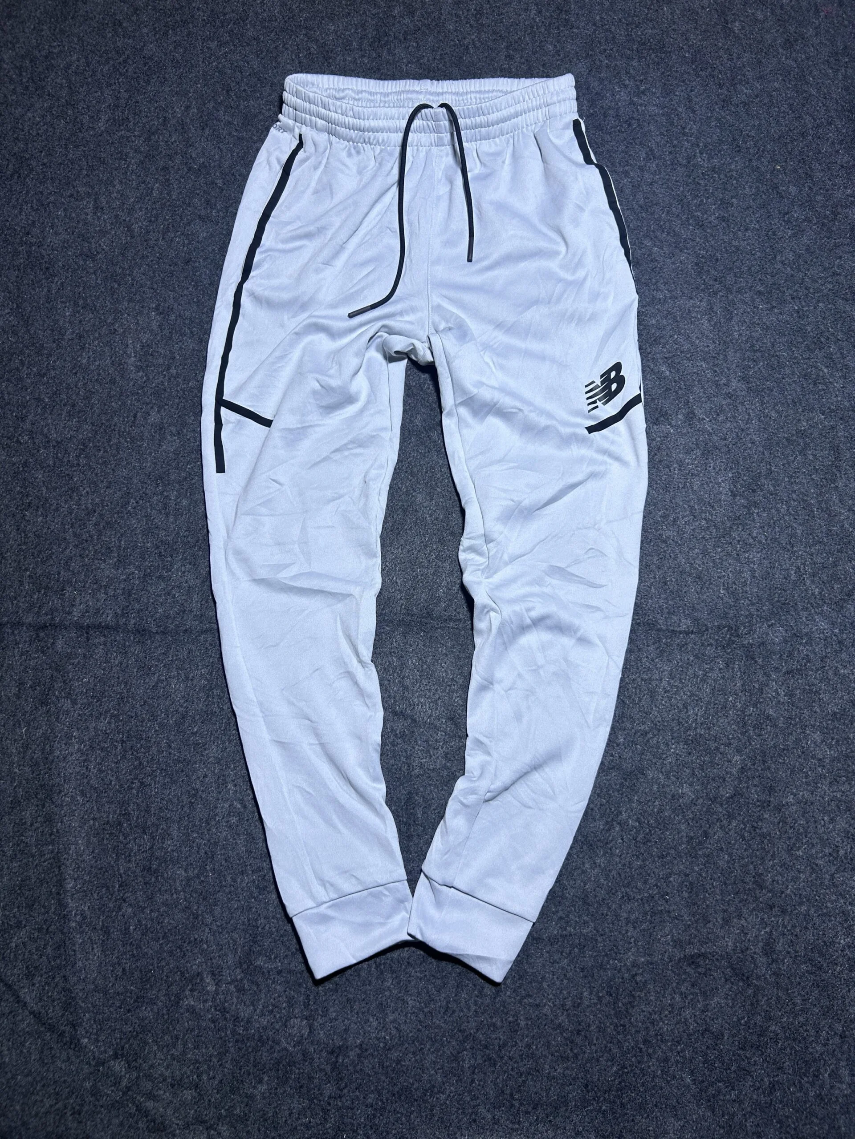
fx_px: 856
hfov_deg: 53.1
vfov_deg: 67.3
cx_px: 428
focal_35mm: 26
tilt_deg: -53.8
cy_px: 570
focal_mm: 5.7
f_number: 1.5
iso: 40
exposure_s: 1/100
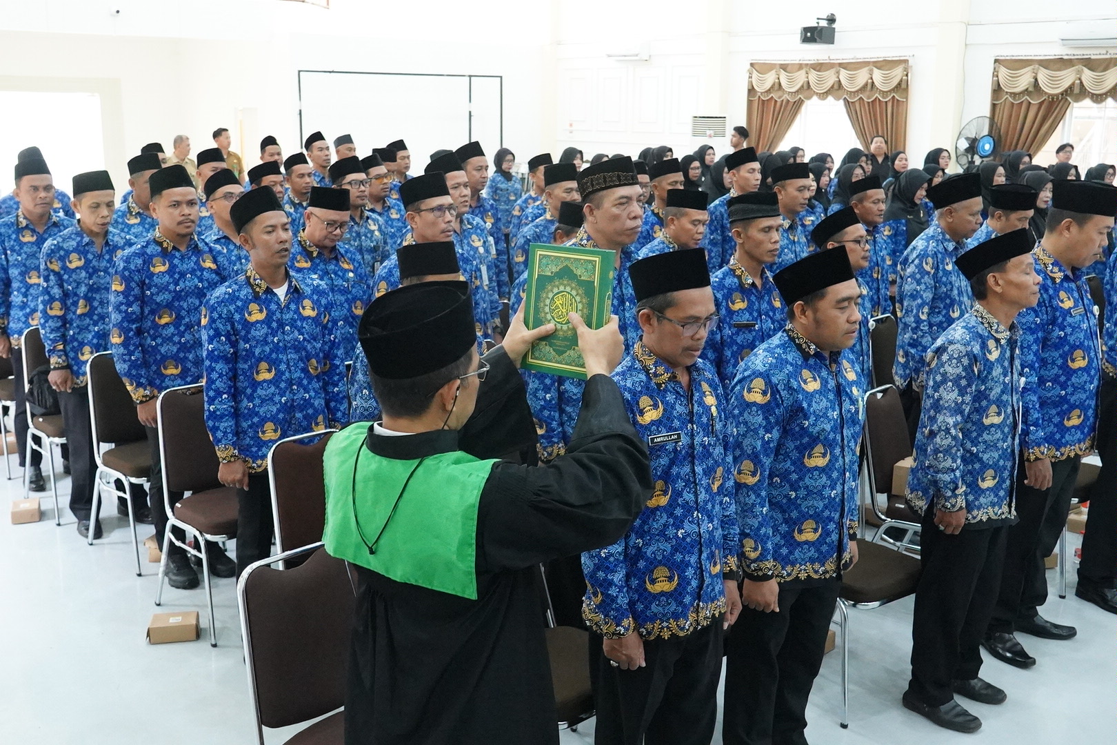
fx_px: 1117
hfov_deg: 53.1
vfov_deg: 36.9
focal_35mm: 36
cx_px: 558
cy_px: 372
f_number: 4
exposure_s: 1/200
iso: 8000
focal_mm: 24
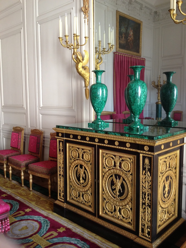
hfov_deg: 40.7
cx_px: 93
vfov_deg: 52.6
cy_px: 124
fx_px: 251
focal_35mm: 35
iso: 100
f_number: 2.4
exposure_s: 1/20
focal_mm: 4.28
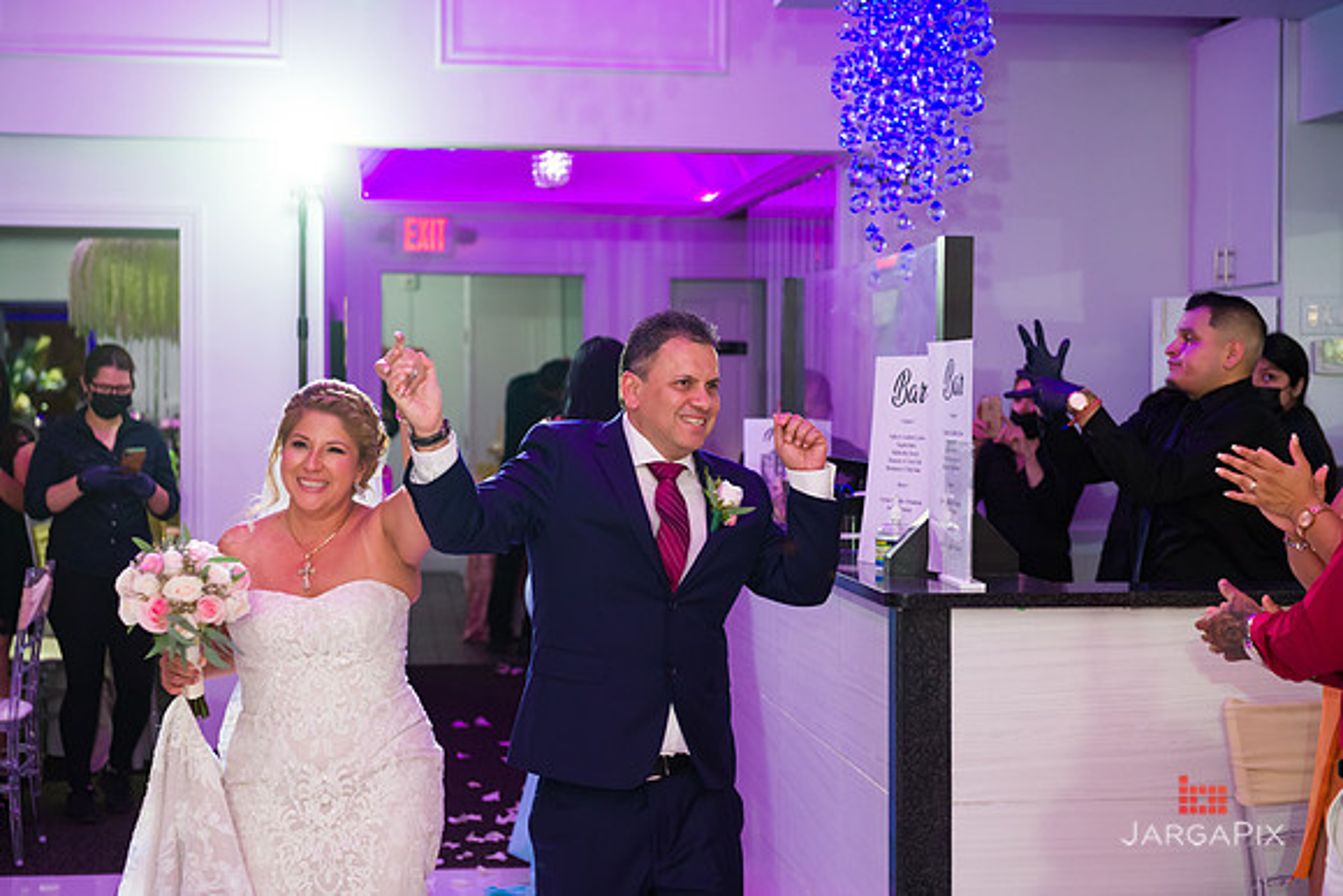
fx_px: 2313
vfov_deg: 21.9
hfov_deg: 32.4
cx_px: 672
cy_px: 448
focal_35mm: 62
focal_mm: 62
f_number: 3.2
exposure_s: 1/200
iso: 1000
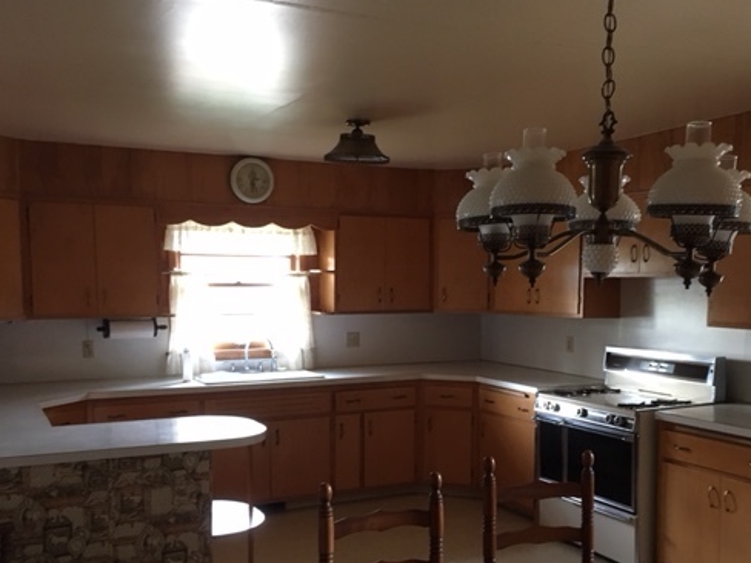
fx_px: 824
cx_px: 414
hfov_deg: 48.9
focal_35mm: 38
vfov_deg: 37.5
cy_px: 354
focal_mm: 4.15
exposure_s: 1/17
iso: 200
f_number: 2.2
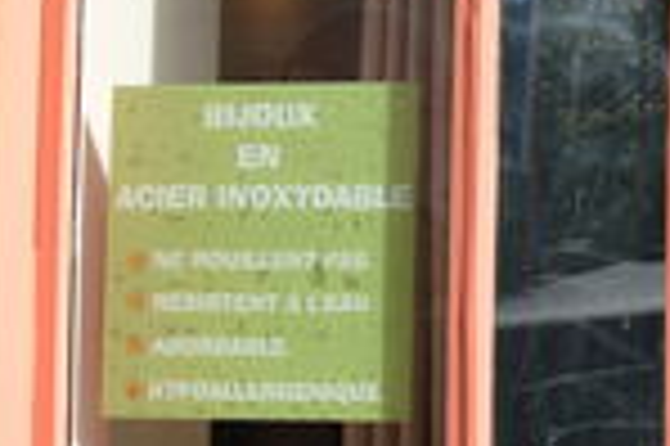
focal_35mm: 139
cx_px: 1349
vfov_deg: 9.8
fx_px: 2584
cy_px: 329
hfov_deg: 12.8
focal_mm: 18
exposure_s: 1/500
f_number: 8
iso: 720
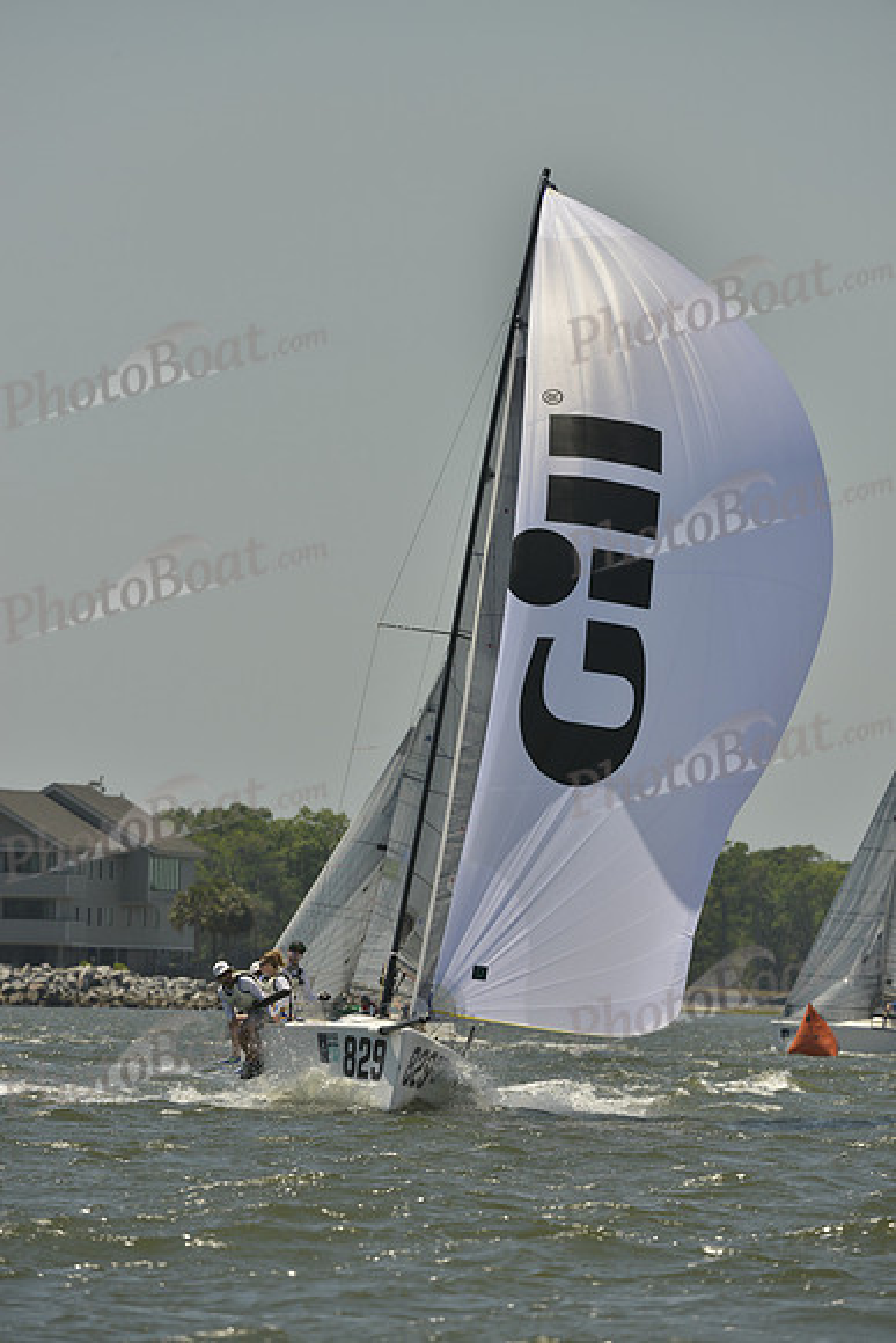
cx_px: 448
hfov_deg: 3.9
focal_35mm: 350
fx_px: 13058
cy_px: 672
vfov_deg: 5.9
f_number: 9
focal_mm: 350
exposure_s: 1/1600
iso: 280
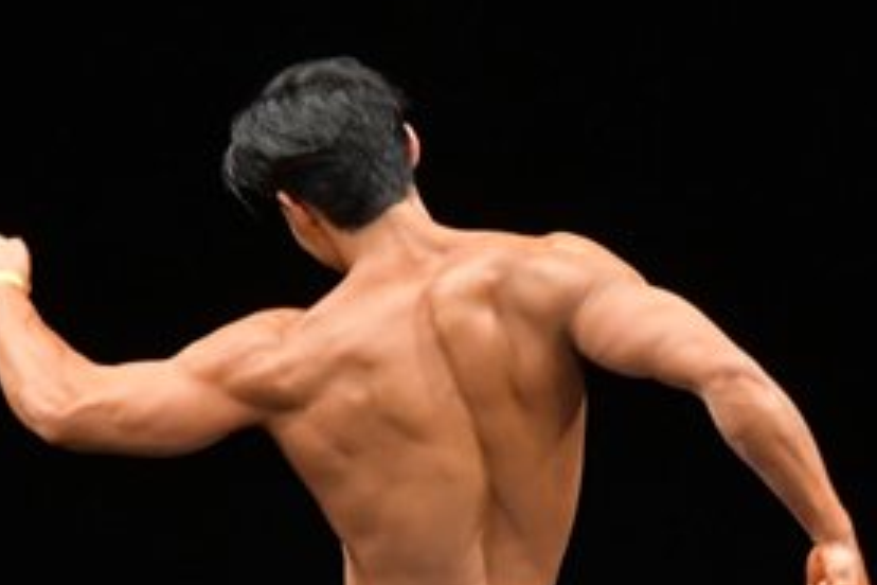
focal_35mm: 843
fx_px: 20535
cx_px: 596
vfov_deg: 1.6
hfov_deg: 2.4
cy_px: 668
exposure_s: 1/400
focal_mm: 200
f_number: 5.6
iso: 3200
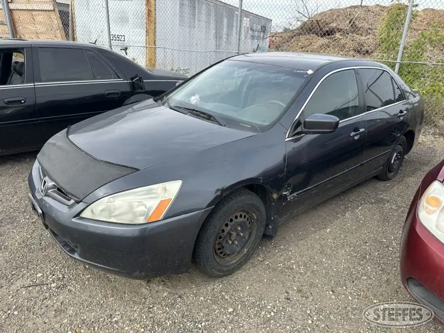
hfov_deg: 71.6
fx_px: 308
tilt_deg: -16.8
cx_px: 222
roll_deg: -2.3
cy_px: 166
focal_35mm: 24
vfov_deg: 56.8
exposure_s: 1/1721
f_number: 1.78
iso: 80
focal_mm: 6.86
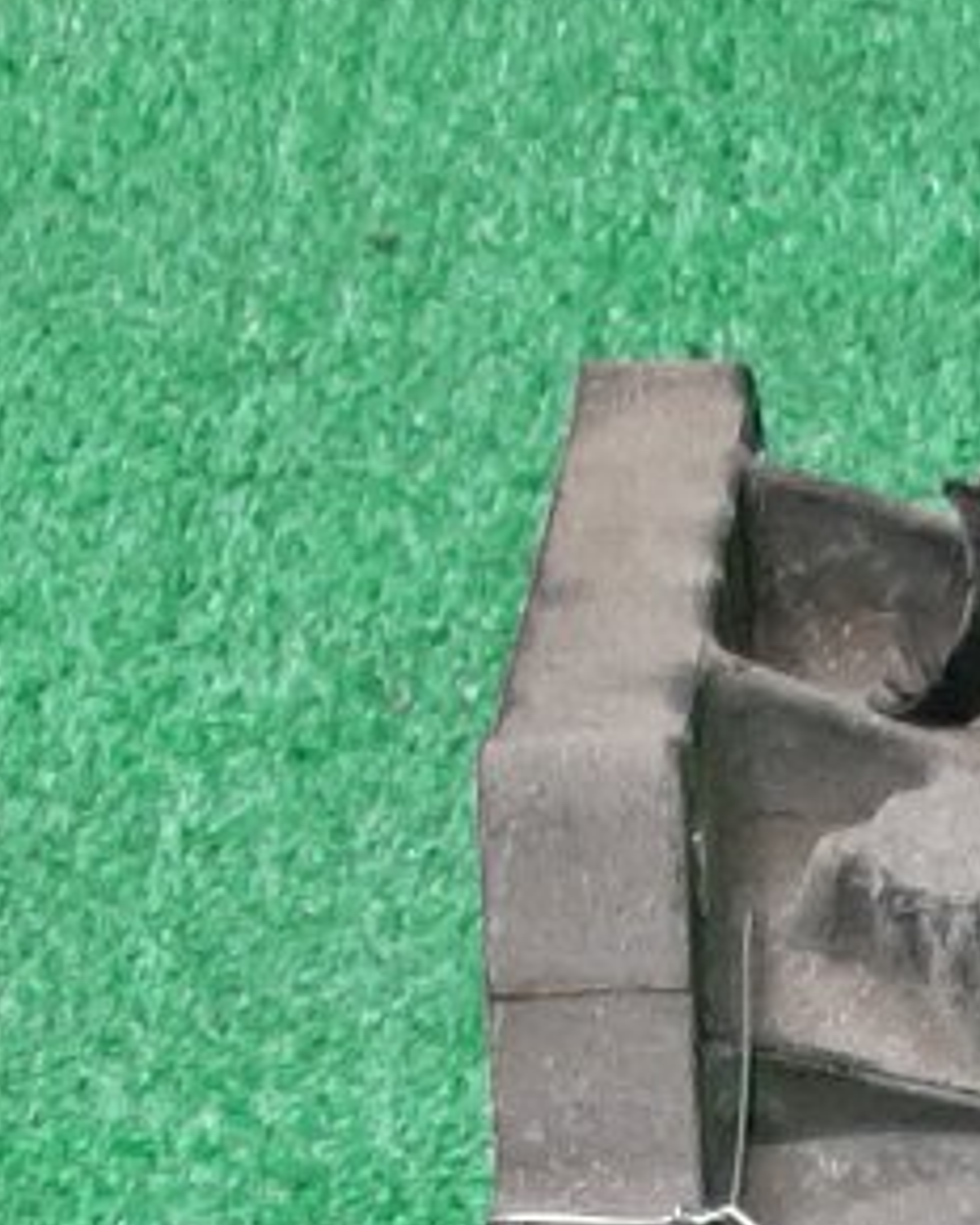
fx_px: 4568
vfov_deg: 14.5
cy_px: 1711
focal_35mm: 126
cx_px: 1732
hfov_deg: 11.4
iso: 159
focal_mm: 3.93
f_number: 1.7
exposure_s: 1/50
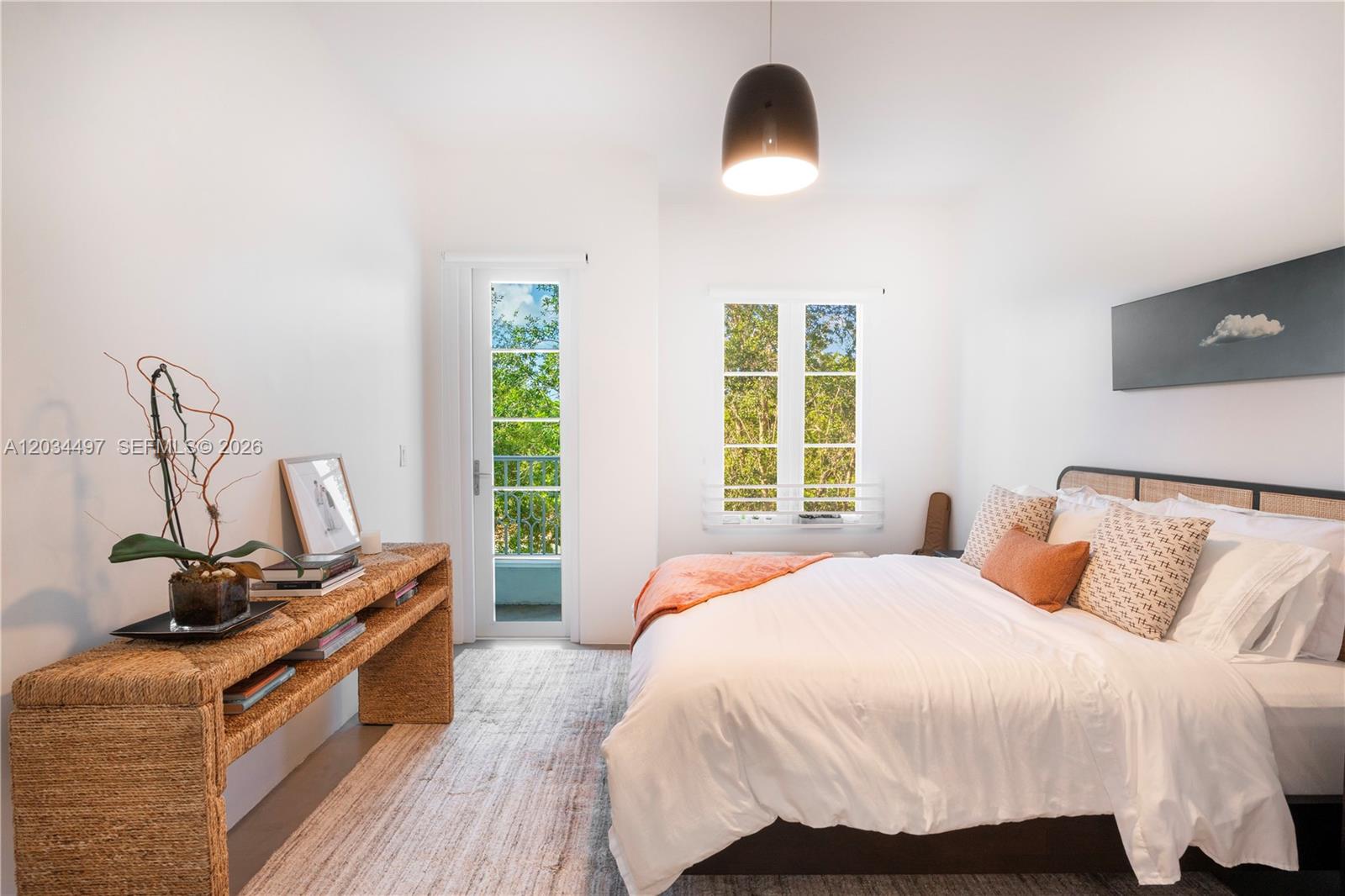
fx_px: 616
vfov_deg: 72.0
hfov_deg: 95.0
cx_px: 672
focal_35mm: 16
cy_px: 448
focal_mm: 11
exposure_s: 1/60
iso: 250
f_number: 8
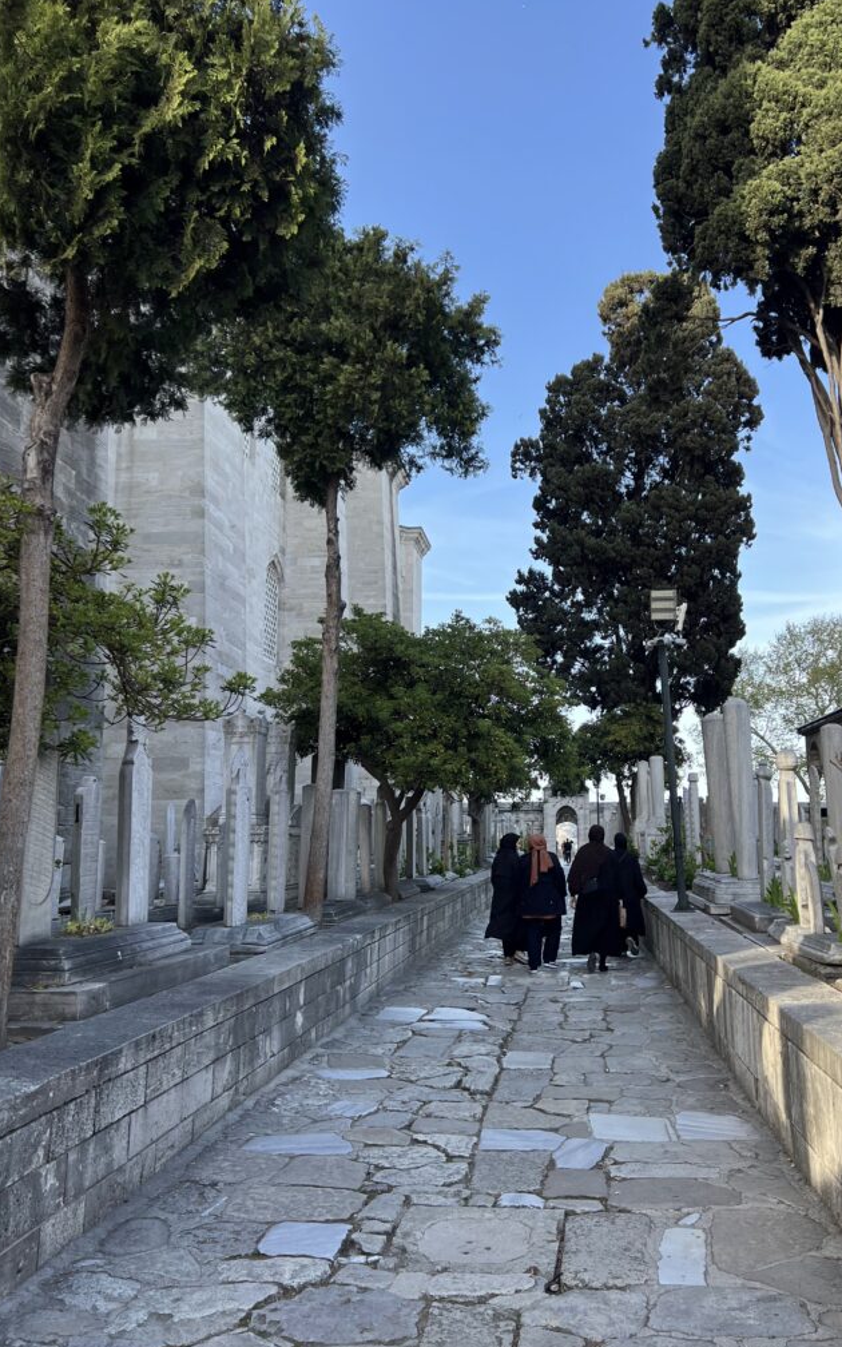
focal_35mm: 28
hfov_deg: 44.3
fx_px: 1028
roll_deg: +0.7
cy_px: 672
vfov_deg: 66.5
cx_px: 501
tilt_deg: +10.3
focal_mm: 5.7
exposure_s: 1/902
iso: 50
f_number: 1.5
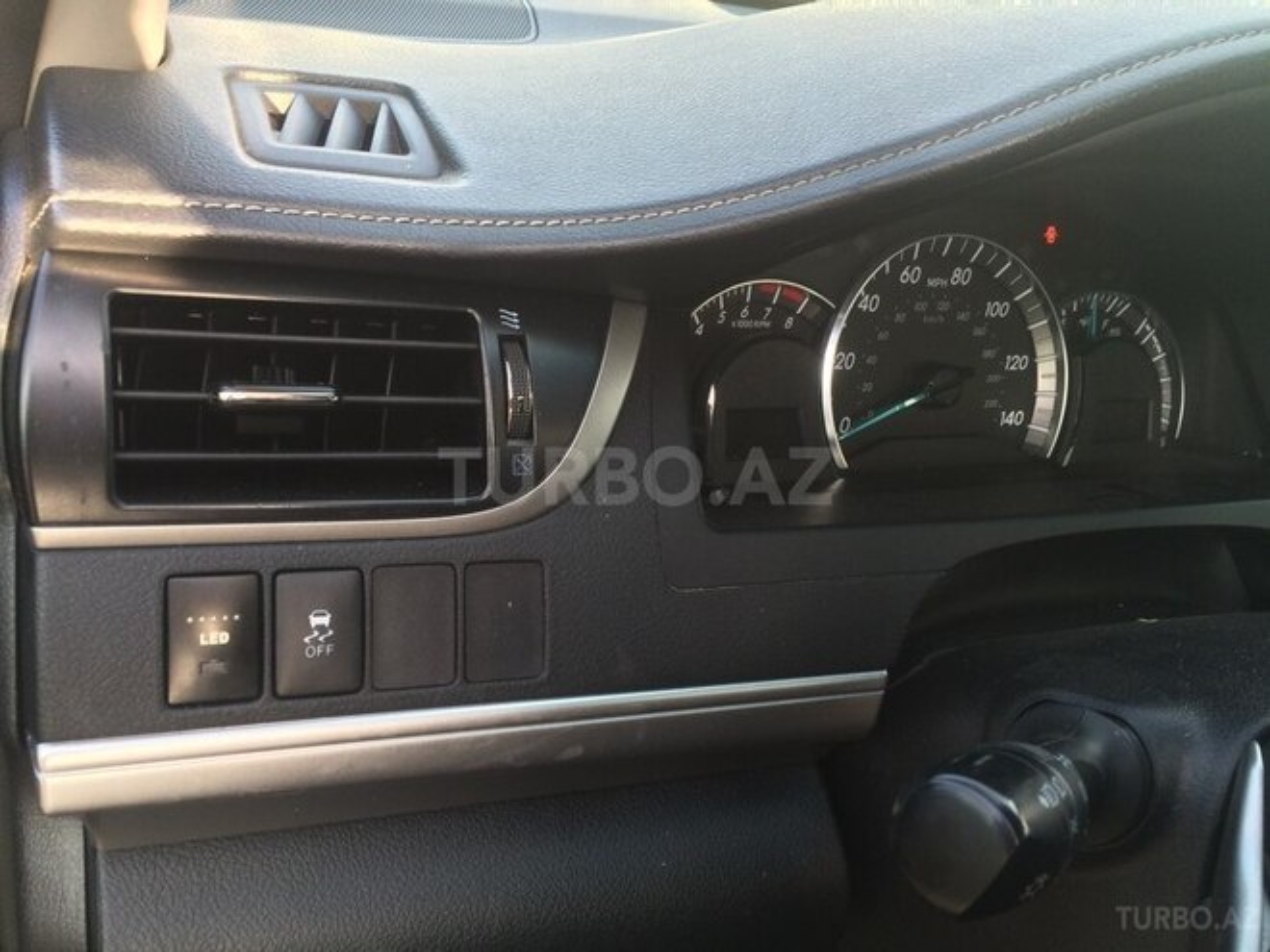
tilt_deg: -28.0
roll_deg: -11.8
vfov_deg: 48.2
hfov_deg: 61.7
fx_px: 1064
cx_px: 635
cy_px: 476
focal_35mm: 29
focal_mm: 4.15
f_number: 2.2
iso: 64
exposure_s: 1/100
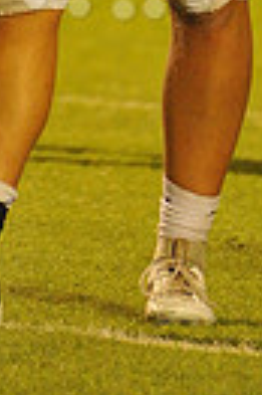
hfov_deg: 0.7
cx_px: 123
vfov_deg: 1.1
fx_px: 20292
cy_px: -350
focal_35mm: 1854
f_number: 6.3
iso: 6400
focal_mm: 420
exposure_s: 1/200
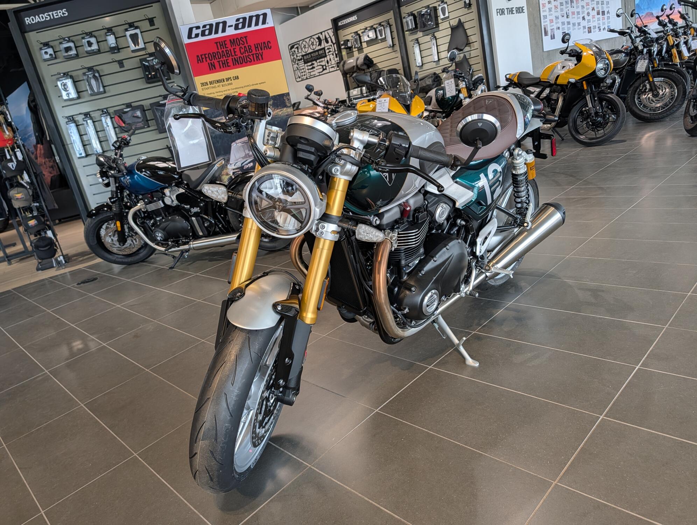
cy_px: 262
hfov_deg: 71.5
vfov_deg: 56.9
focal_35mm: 24
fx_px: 484
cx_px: 348
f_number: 1.68
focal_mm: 6.9
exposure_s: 1/120
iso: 56
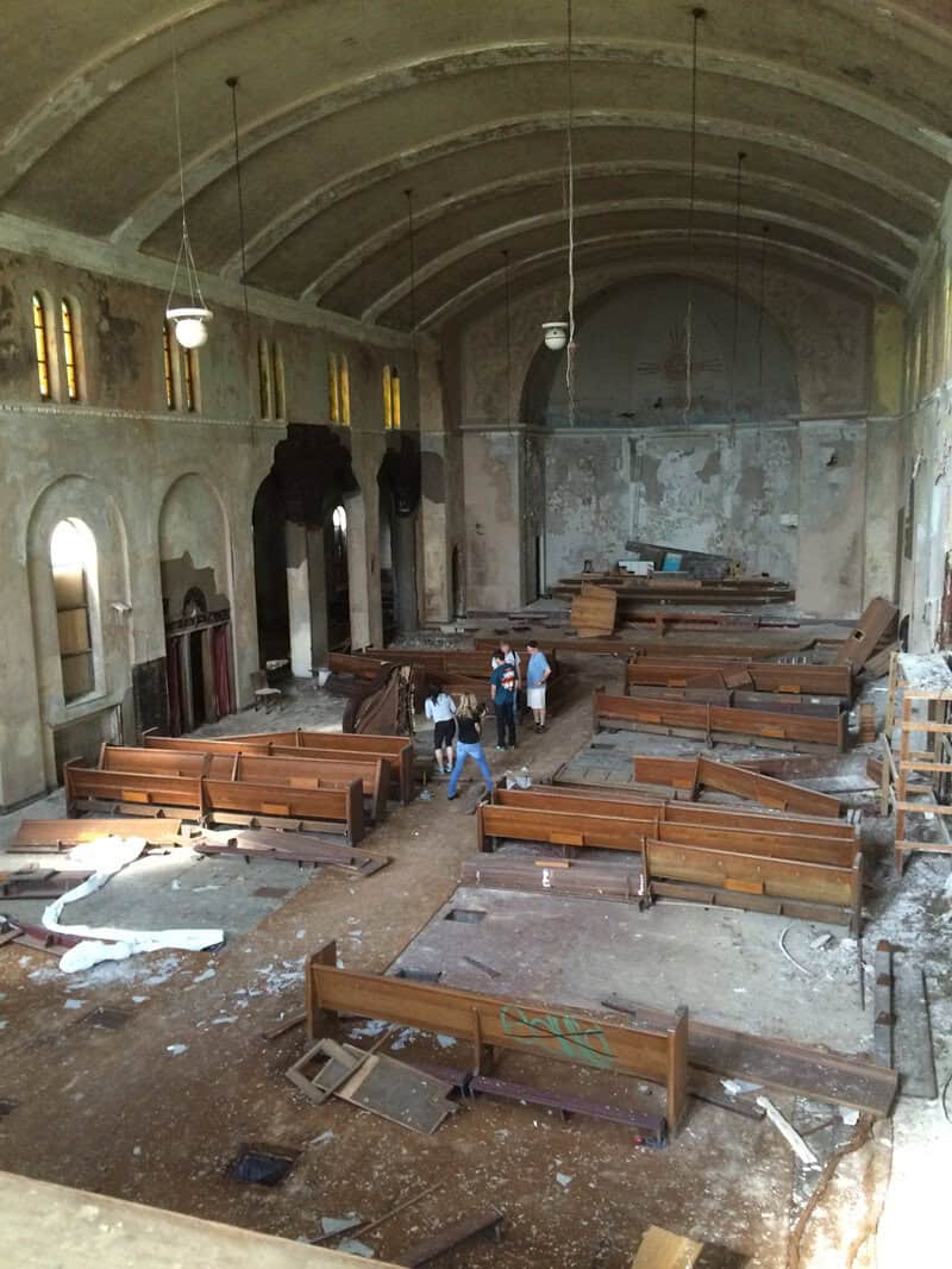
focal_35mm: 29
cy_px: 634
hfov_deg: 48.2
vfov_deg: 61.6
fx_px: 1063
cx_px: 476
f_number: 2.2
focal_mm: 4.2
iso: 250
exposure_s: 1/30
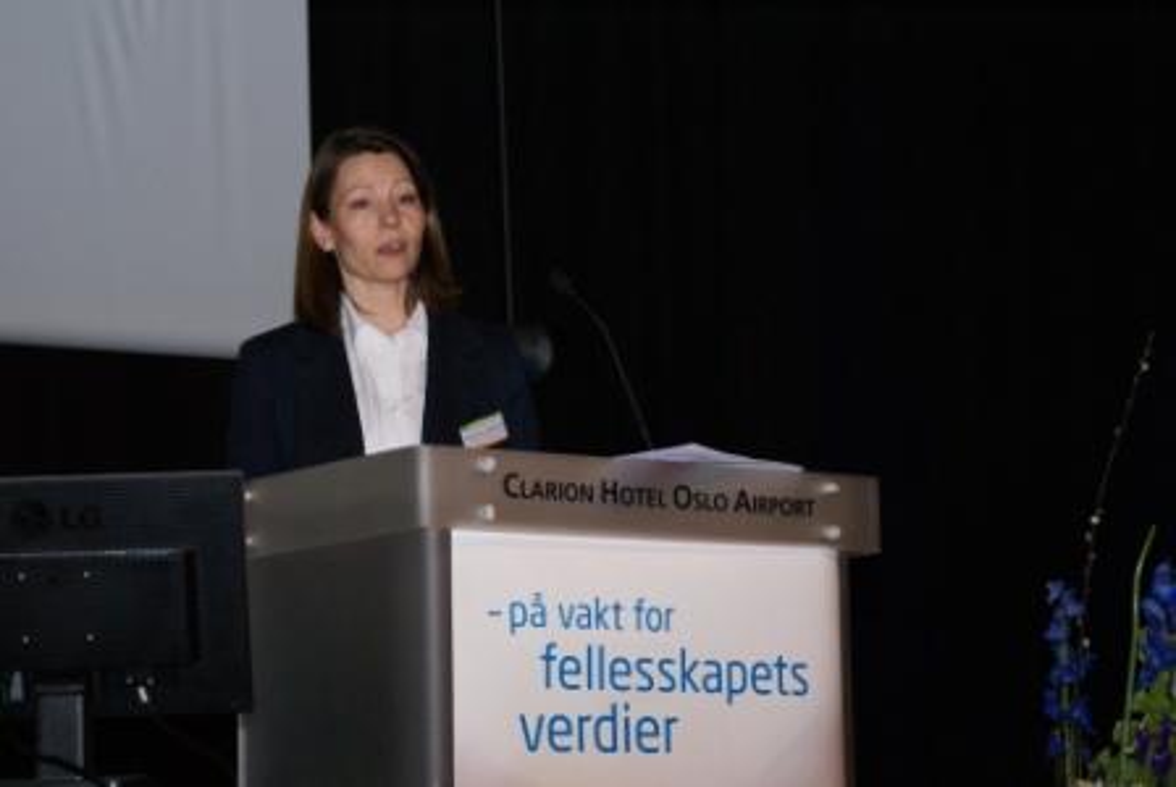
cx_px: 588
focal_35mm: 105
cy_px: 394
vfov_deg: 13.1
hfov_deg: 19.4
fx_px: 3434
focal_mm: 70
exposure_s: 1/125
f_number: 5.6
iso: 400
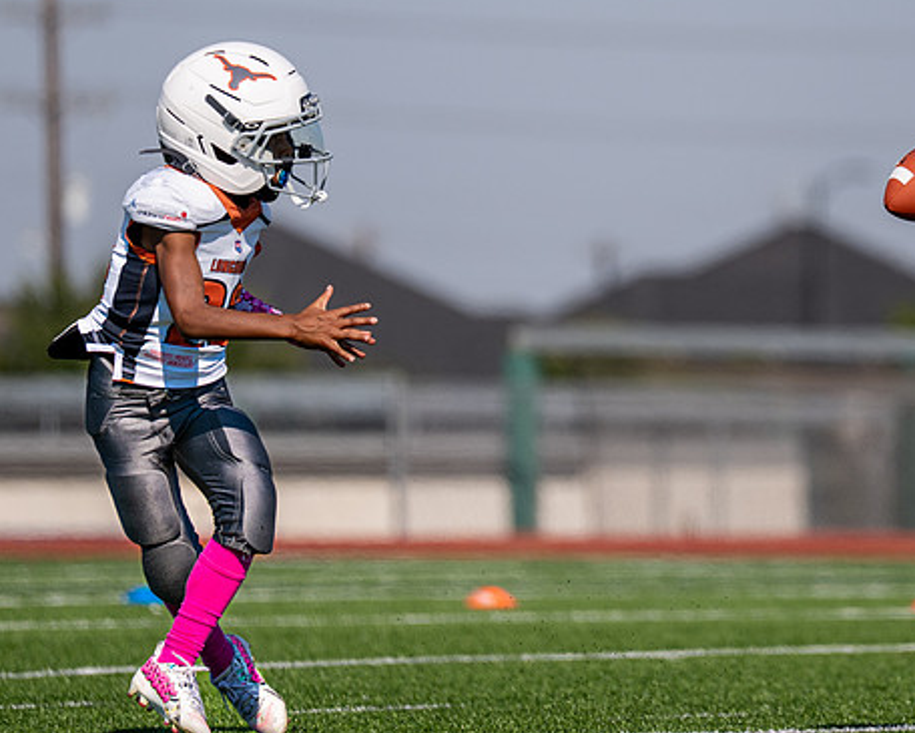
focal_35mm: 445
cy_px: 221
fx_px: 12053
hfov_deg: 4.3
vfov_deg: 3.5
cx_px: 849
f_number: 2.8
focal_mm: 200
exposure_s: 1/3200
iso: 100
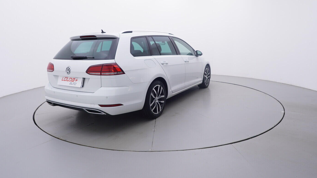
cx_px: 159
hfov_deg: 75.1
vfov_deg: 46.4
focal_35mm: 25
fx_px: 206
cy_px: 69
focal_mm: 15
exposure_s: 1/80
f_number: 5
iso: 200
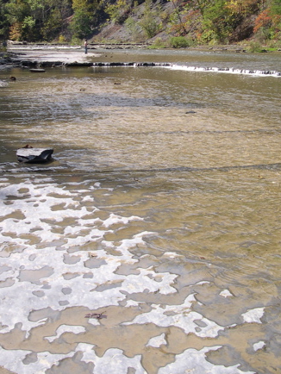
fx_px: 606
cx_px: 150
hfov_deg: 26.1
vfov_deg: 33.9
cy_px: 113
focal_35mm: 56
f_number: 7.6
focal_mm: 8
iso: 100
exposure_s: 1/98.9
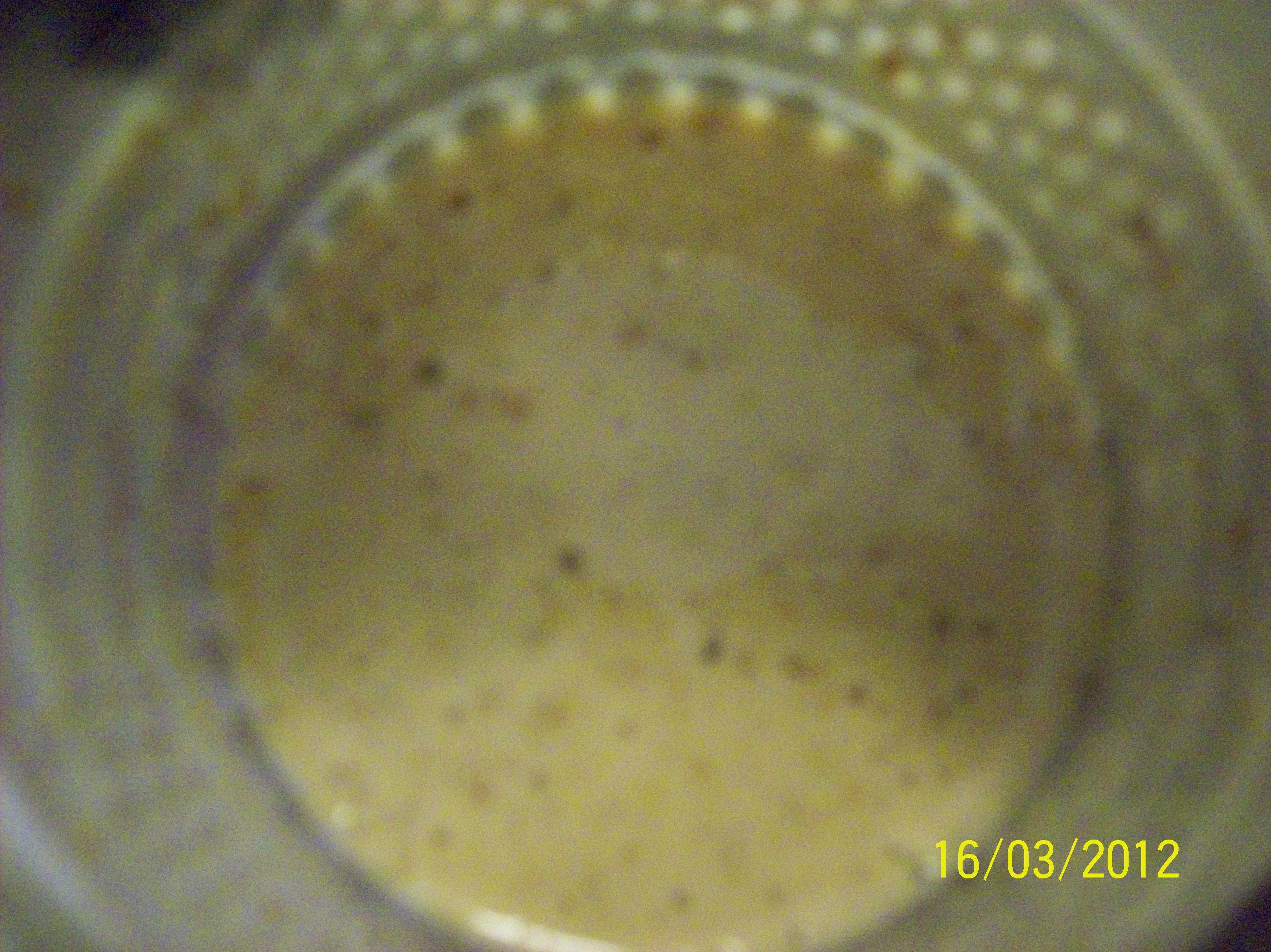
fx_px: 1321
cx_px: 636
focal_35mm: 36
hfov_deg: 51.4
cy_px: 476
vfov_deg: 39.6
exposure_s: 1/36.5
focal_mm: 6
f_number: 2.7
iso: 800
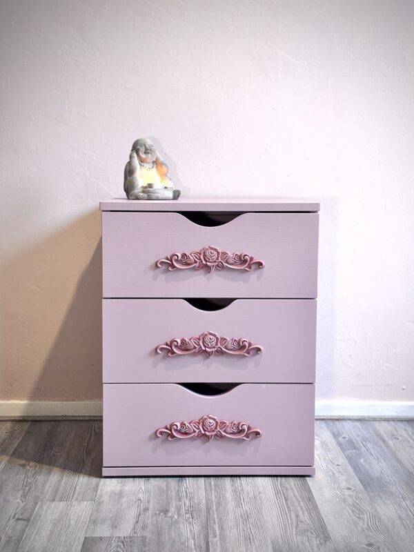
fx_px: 829
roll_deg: -1.3
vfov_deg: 36.8
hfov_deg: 28.0
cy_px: 276
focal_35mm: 52
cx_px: 207
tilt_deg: -6.6
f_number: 1.6
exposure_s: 1/33
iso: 160
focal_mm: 5.96
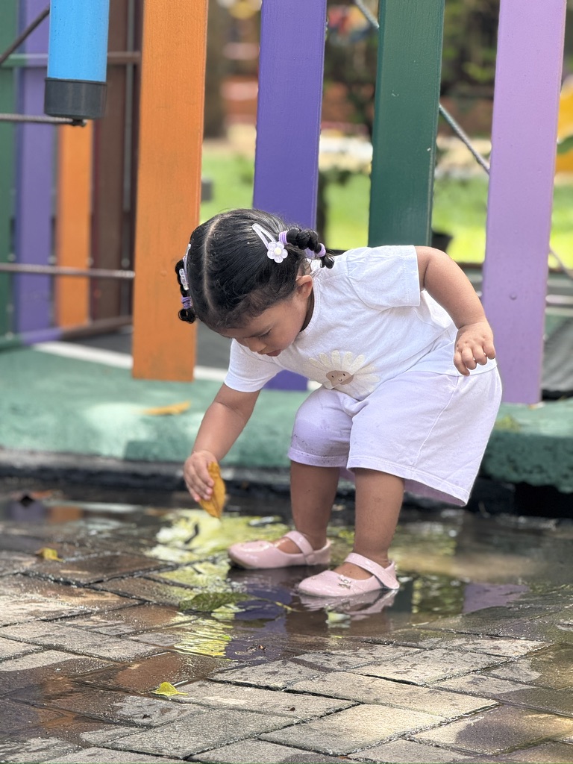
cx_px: 286
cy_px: 382
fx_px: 2648
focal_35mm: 120
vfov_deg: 16.4
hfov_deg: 12.3
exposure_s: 1/99
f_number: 2.8
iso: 64
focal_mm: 15.66
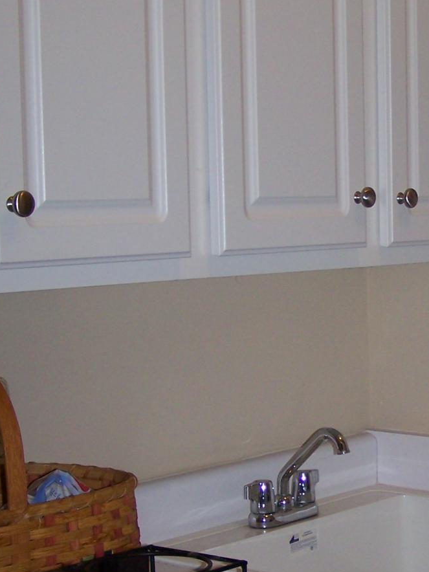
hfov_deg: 17.0
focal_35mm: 86
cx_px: 344
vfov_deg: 22.7
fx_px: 1421
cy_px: 367
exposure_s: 1/60
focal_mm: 6.3
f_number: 2.8
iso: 80
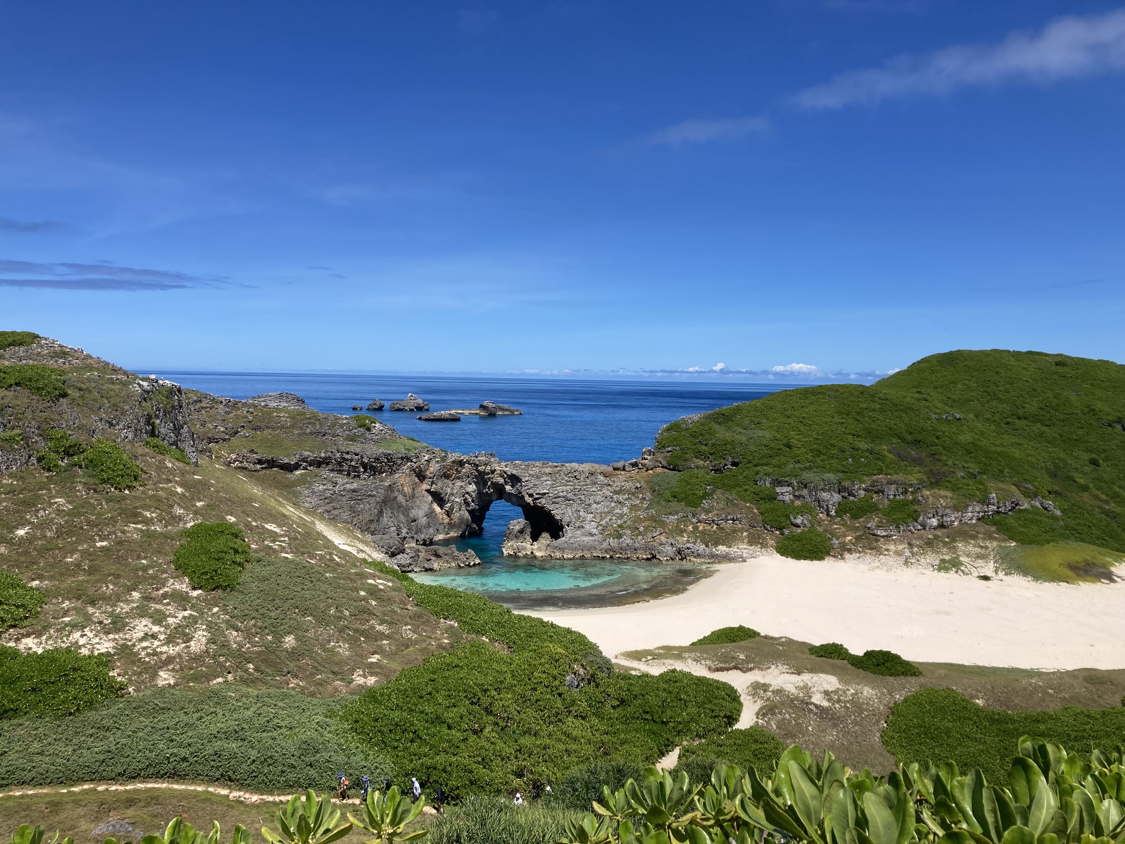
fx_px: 910
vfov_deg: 49.7
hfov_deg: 63.4
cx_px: 562
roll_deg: -2.8
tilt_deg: -4.3
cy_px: 422
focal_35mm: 28
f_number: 1.8
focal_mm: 3.99
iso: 20
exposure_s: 1/2825
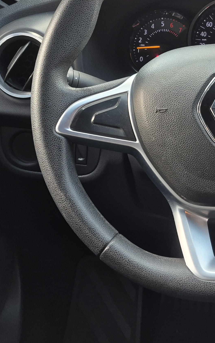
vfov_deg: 34.8
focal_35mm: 58
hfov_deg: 22.0
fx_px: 544
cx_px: 179
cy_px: 118
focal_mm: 5.4
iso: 160
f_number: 1.8
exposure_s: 1/120
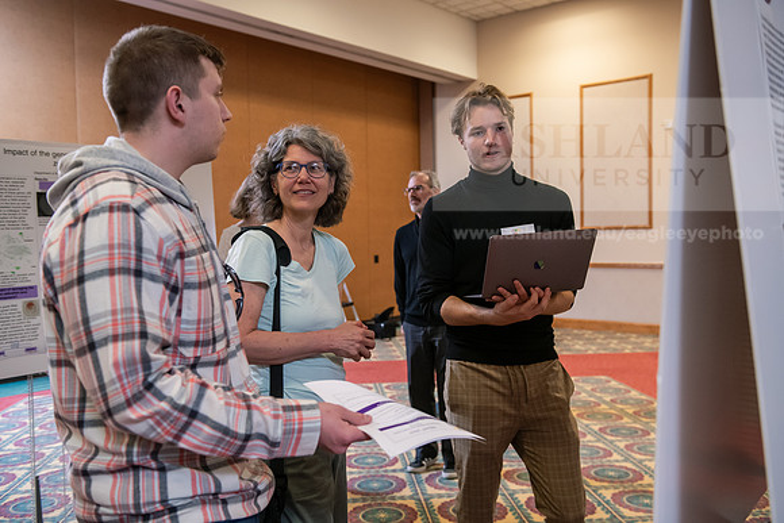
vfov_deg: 37.9
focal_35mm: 35
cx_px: 392
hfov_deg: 54.4
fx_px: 762
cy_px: 262
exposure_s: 1/200
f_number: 3.5
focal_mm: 35
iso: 2000
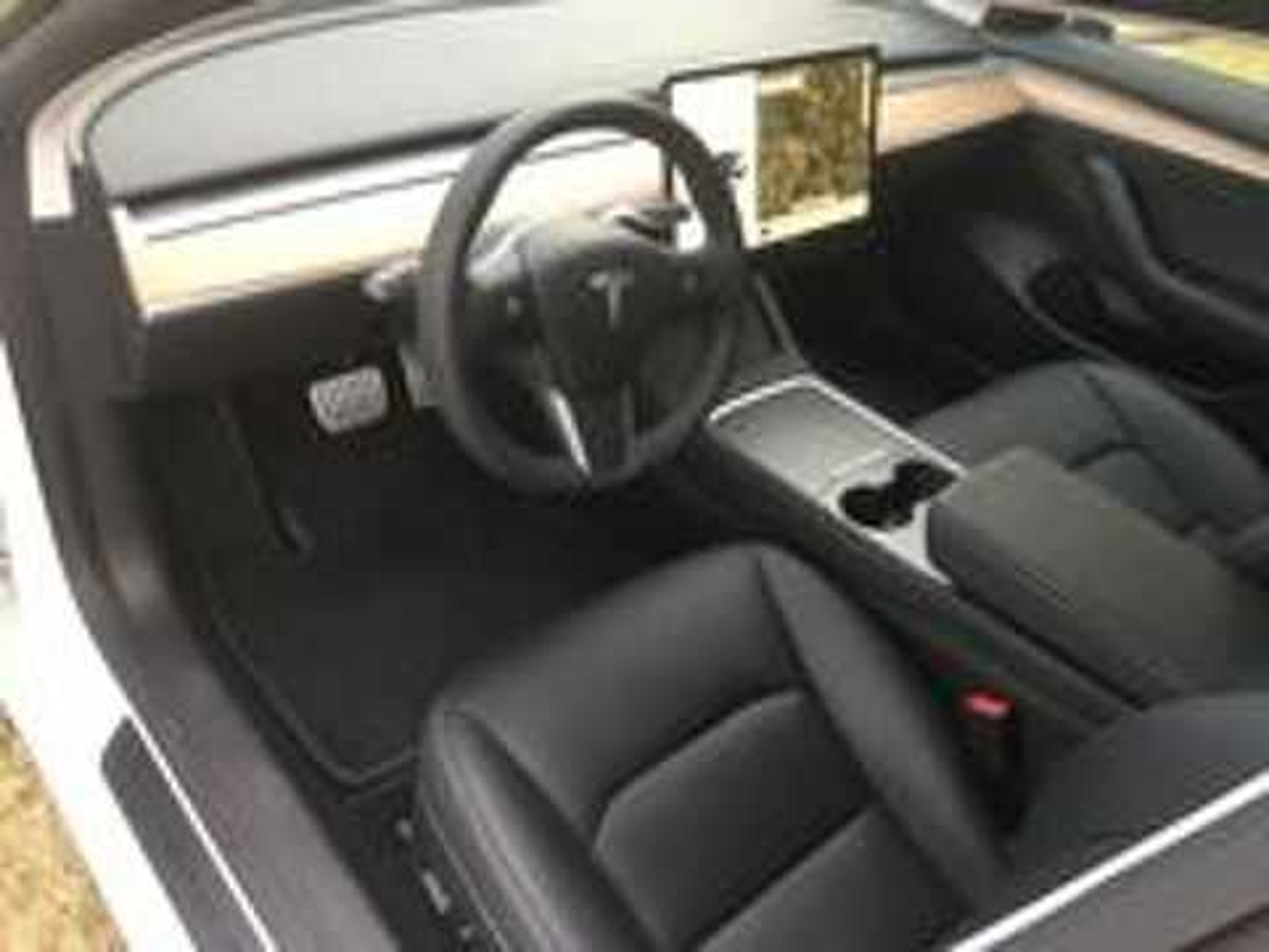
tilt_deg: -39.5
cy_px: 476
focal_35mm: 29
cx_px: 634
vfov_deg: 48.2
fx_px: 1063
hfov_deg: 61.7
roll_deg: -6.6
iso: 50
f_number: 2.2
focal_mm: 4.15
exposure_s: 1/33
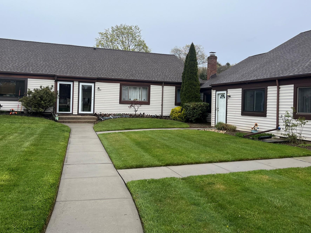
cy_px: 107
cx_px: 138
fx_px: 270
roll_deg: -3.0
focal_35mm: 30
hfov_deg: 59.8
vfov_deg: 46.7
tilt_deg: +0.3
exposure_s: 1/1802
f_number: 1.6
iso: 50
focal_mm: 5.1
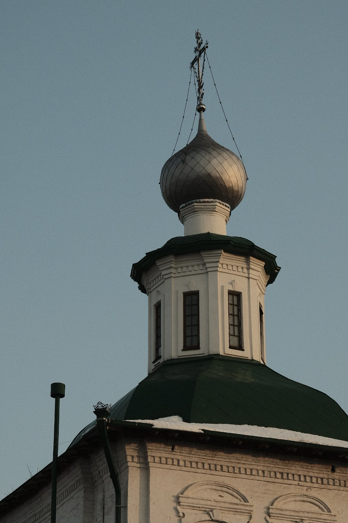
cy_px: 241
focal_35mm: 99
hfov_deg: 13.8
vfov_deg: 20.6
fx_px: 1435
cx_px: 193
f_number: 13
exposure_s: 1/250
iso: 800
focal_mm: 52.7
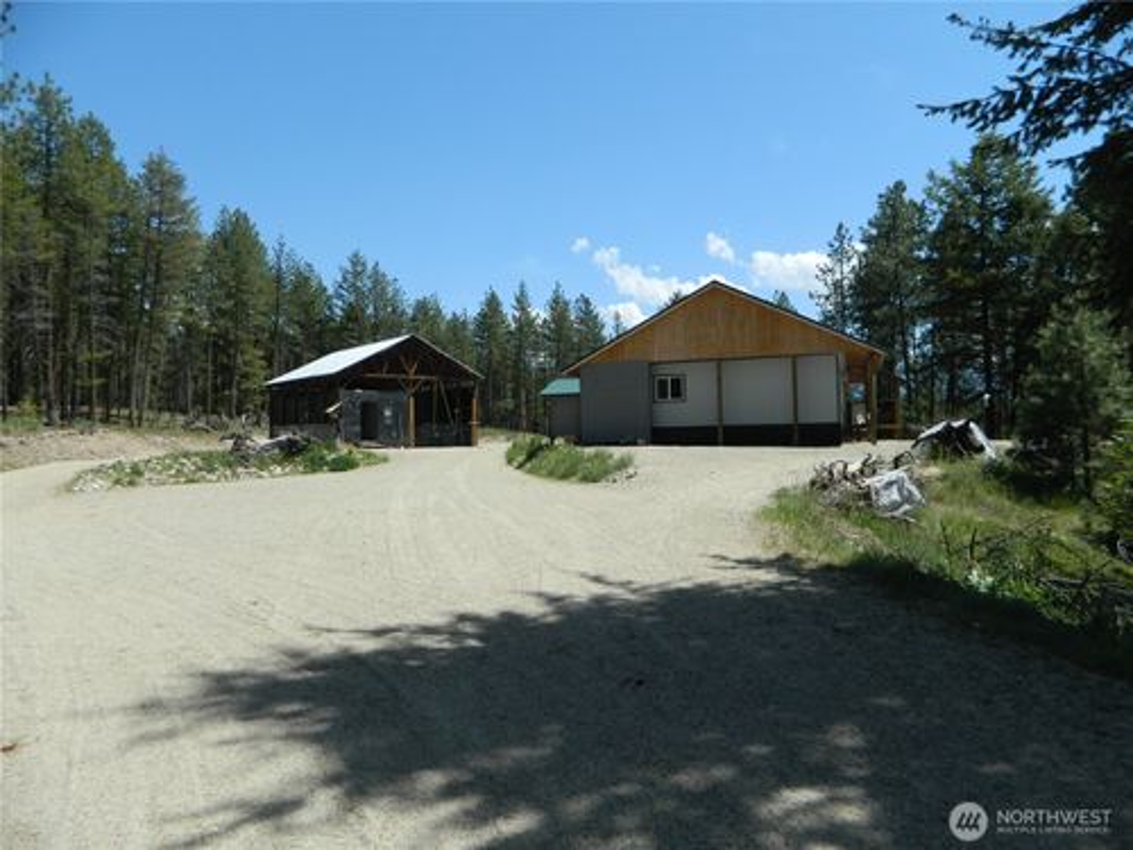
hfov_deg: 69.4
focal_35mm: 25
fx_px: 818
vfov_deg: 54.9
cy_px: 425
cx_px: 566
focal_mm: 4.5
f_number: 8.7
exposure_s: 1/160
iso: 80
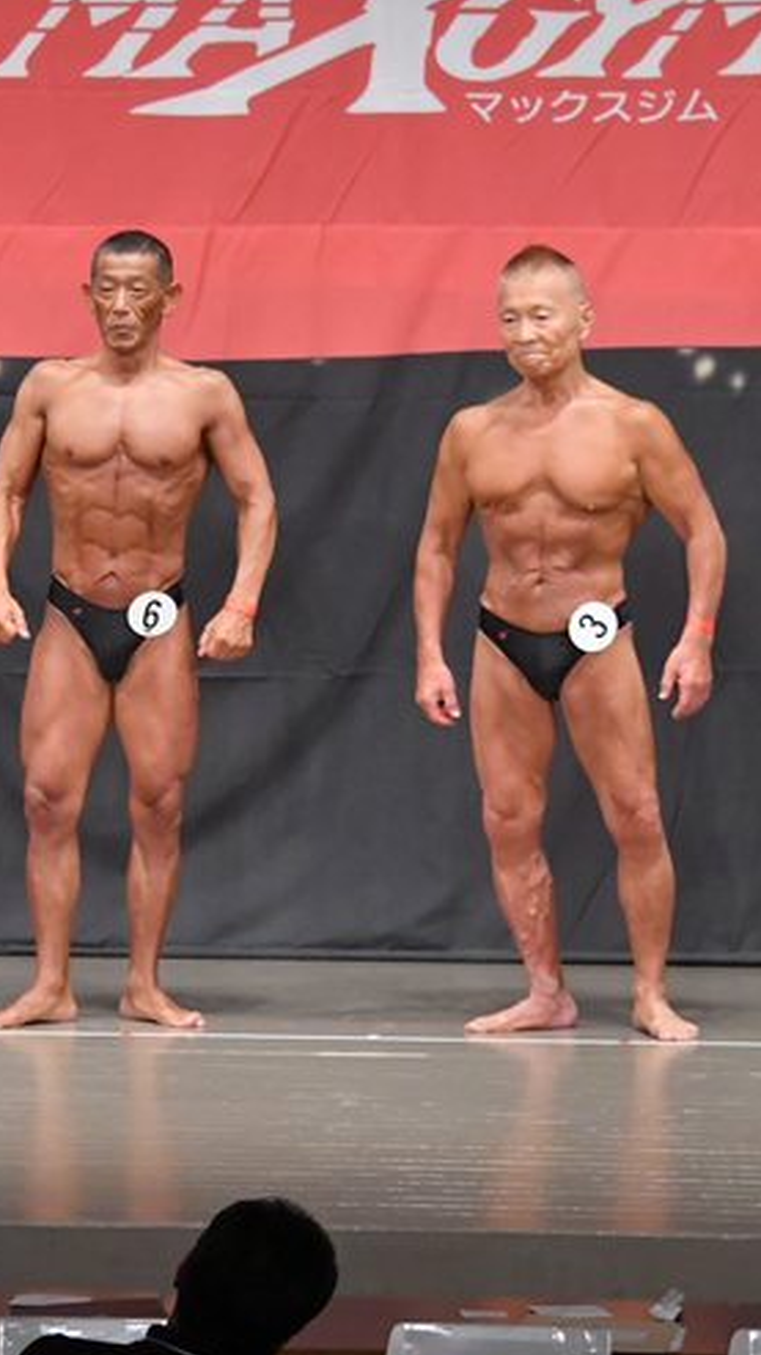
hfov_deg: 4.9
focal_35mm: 247
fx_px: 8868
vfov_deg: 8.7
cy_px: 662
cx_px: -10
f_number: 5.6
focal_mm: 100
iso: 6400
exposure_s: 1/400
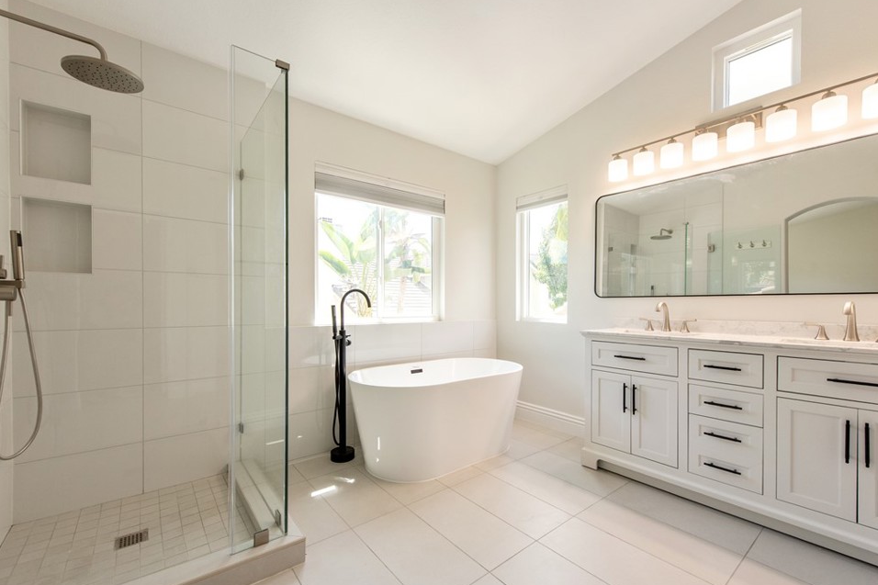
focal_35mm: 15
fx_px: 366
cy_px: 302
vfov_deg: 77.3
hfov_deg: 100.4
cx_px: 440
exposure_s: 1/160
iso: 400
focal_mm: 14
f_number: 6.3
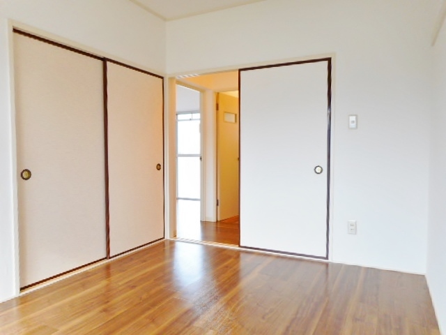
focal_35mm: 25
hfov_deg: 69.4
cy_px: 168
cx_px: 223
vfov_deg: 54.9
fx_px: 322
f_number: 3.7
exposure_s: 1/30
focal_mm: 4.5
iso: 140
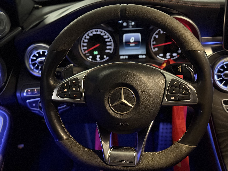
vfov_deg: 30.3
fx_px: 316
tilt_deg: -28.1
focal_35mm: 48
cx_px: 114
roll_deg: +3.6
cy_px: 86
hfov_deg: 39.7
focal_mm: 6.76
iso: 2500
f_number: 1.78
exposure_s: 1/15
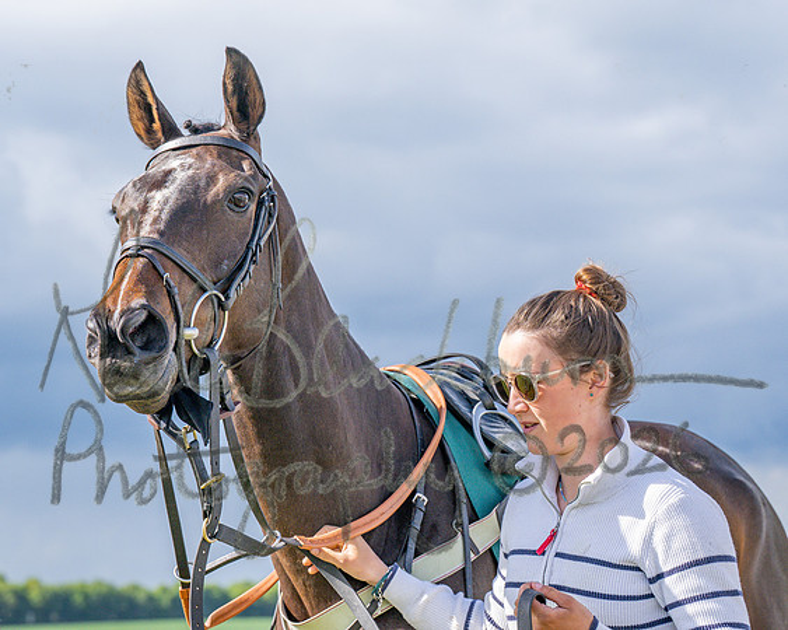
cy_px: 289
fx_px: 2986
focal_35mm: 128
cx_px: 276
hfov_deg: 15.0
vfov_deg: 12.0
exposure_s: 1/1600
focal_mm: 70
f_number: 5
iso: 400
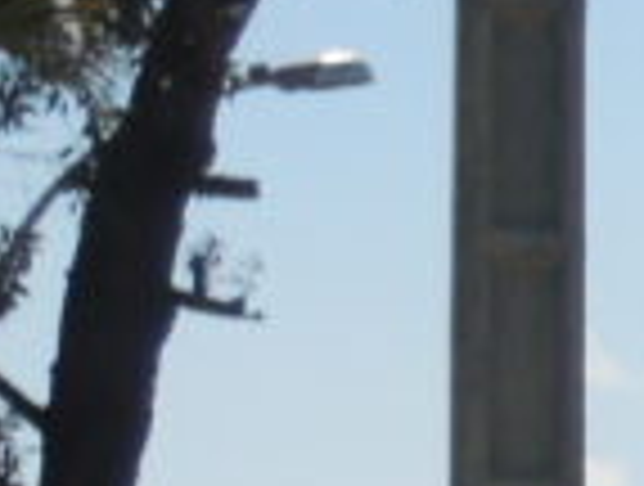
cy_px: 1521
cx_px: 1973
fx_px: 8393
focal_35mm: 450
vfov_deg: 3.2
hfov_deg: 4.2
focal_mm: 11.2
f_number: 8
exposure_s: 1/250
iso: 100
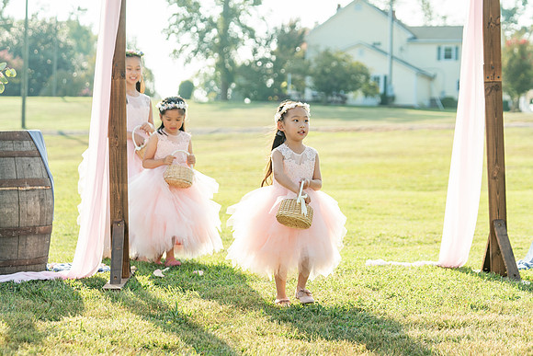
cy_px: 171
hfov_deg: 19.4
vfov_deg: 13.0
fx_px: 1556
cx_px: 321
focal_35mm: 105
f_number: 4
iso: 100
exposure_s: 1/250
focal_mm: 82
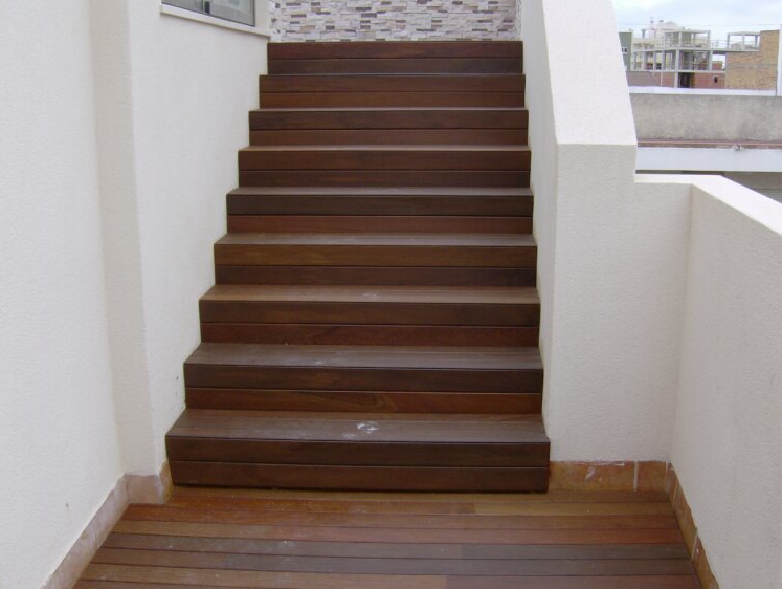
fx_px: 837
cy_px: 287
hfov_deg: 50.1
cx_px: 399
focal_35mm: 37
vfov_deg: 38.7
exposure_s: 1/485
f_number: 4.7
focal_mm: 6
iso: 100
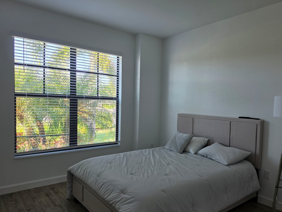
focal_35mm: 25
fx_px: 204
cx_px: 151
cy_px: 114
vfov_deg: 54.8
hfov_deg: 69.3
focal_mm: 6.5
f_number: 1.4
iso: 50
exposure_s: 1/180
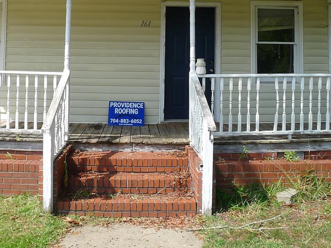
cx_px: 141
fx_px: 535
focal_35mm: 56
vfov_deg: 25.6
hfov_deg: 34.3
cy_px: 42
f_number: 3.5
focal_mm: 5.1
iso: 80
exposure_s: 1/500
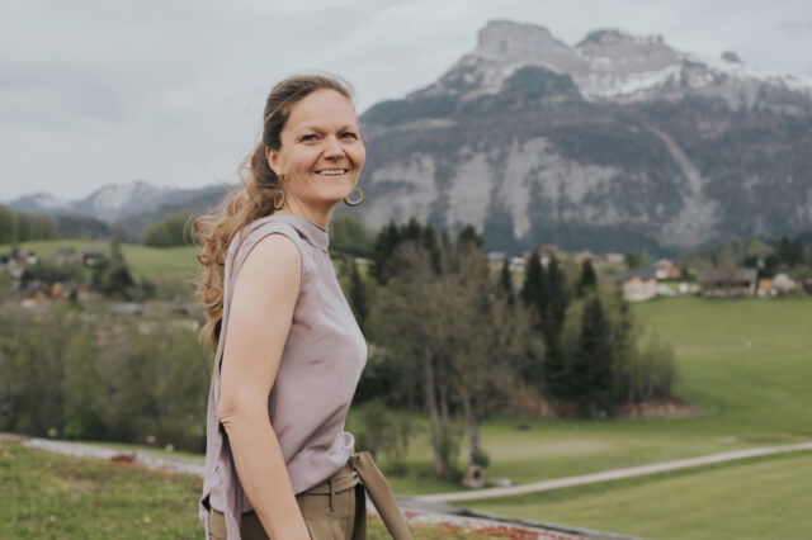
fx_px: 1127
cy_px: 270
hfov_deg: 39.6
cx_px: 406
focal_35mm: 50
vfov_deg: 27.0
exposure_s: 1/200
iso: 100
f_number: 5
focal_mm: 50
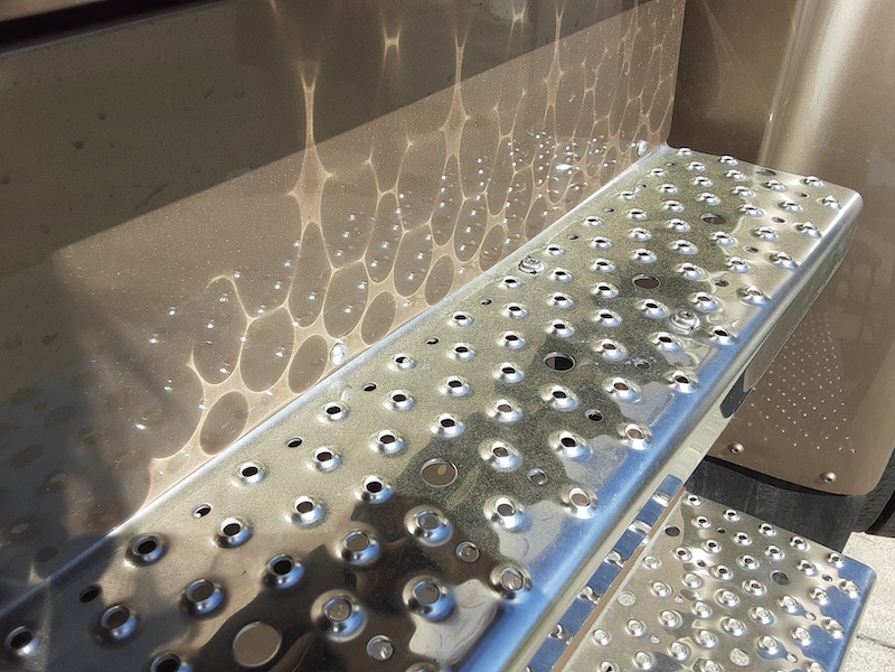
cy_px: 336
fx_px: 698
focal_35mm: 27
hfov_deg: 65.3
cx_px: 448
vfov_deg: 51.4
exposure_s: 1/1276
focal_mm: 2.91
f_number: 1.9
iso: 40
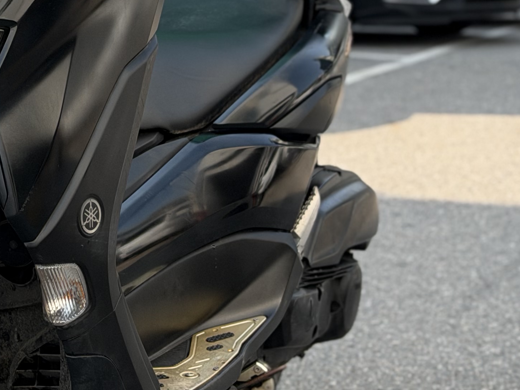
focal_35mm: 133
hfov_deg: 14.6
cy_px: 120
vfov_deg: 11.1
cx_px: 24
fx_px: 1998
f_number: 1.78
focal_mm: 6.76
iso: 80
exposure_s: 1/1456
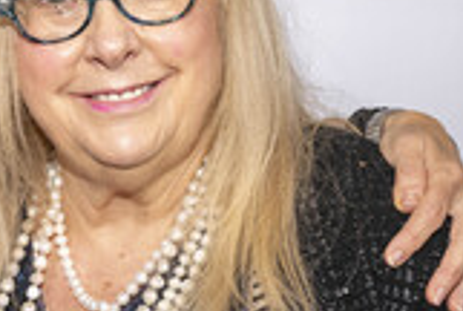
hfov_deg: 14.8
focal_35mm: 134
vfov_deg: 10.3
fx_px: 1727
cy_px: 144
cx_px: -65
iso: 640
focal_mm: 48
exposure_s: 1/200
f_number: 6.3
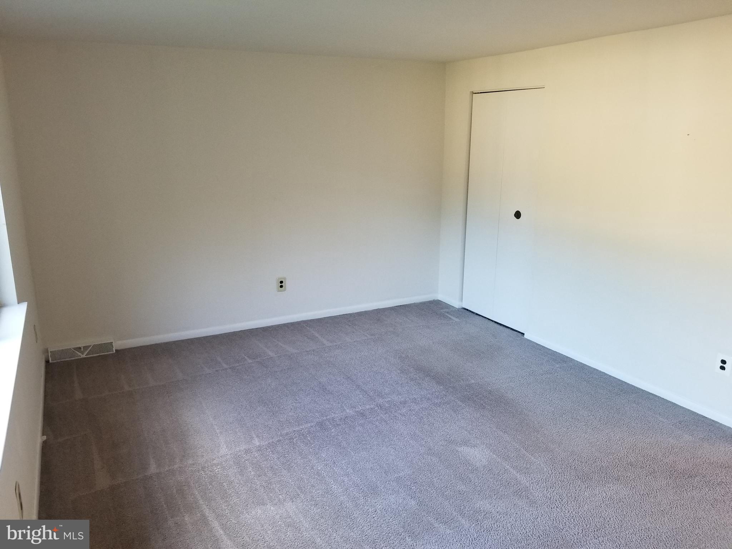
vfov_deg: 53.1
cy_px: 274
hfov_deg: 67.3
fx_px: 550
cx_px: 366
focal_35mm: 26
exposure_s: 1/60
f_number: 1.7
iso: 160
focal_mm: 4.25
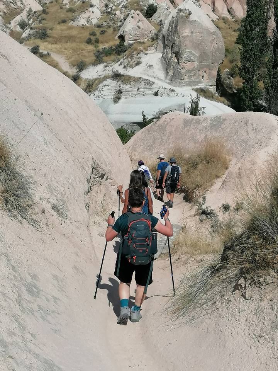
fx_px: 578
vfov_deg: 35.5
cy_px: 186
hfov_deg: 27.0
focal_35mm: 54
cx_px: 139
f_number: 1.8
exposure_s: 1/3030
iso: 50
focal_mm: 4.75
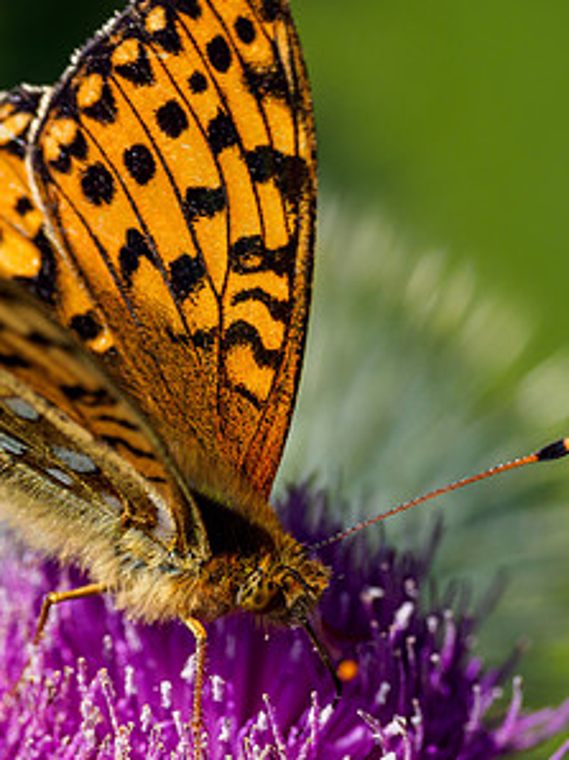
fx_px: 26557
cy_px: 492
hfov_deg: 1.2
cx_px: 134
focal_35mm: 1210
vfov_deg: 1.6
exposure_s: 1/1000
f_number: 4
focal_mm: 300
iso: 200
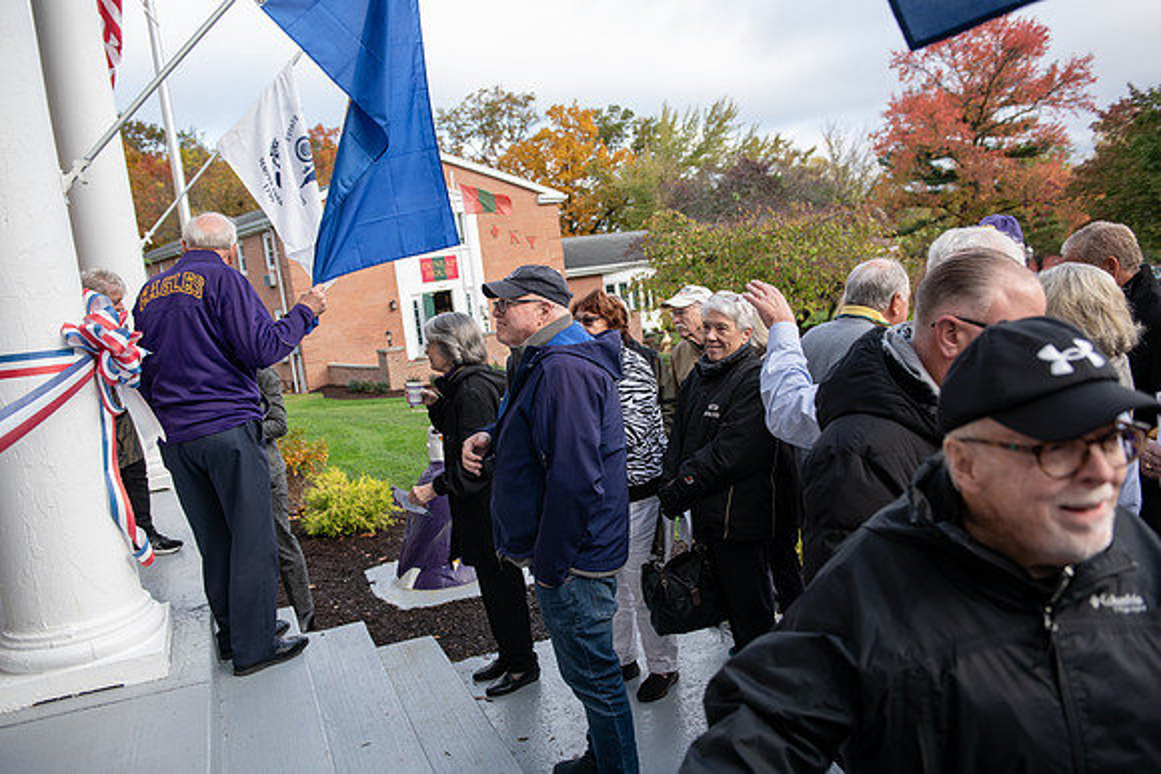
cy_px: 387
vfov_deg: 42.3
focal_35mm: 31
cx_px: 580
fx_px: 1000
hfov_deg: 60.3
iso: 200
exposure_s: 1/320
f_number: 3.5
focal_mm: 31
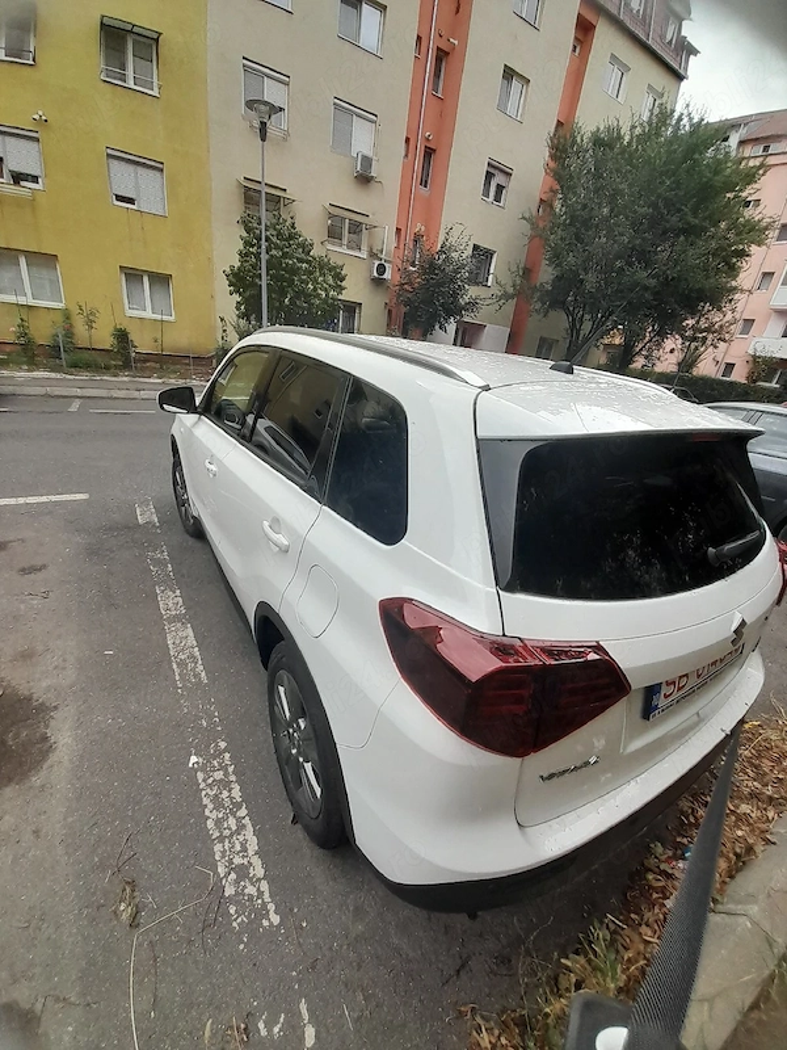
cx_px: 394
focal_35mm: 13
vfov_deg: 106.2
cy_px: 525
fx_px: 394
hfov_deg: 89.9
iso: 40
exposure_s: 1/303
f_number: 2.2
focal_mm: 1.13
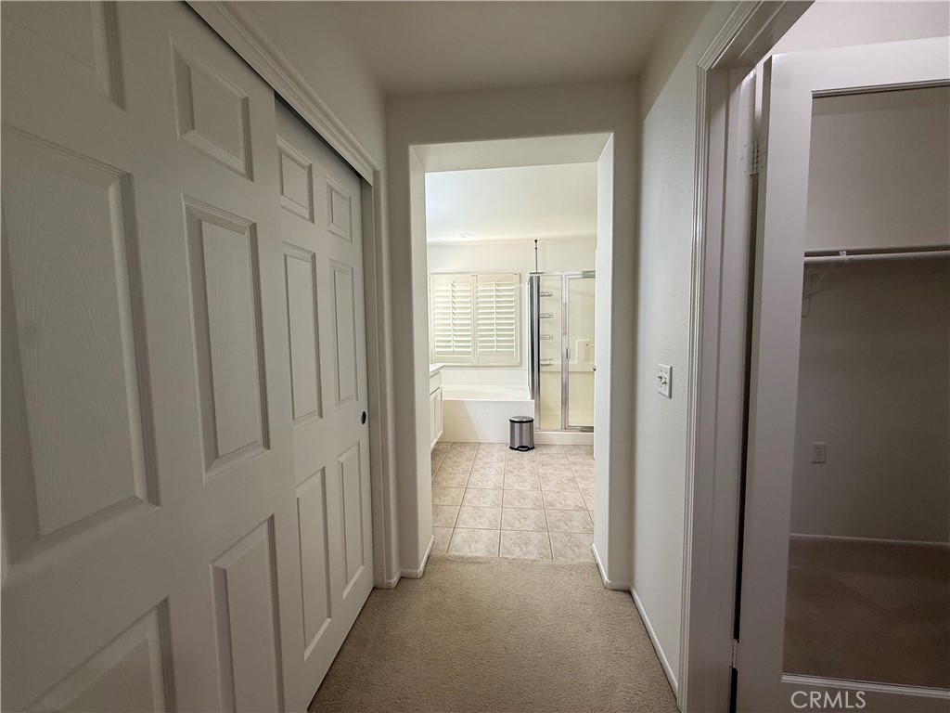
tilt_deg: -3.7
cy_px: 356
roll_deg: +1.4
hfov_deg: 102.1
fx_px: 384
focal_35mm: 14
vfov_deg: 85.7
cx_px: 475
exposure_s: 1/120
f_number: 2.2
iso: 160
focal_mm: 2.22
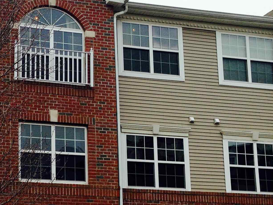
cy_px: 164
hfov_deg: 23.0
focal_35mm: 83
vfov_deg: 17.6
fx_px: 655
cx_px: 35
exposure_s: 1/1550
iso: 50
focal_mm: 4.12
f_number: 2.4
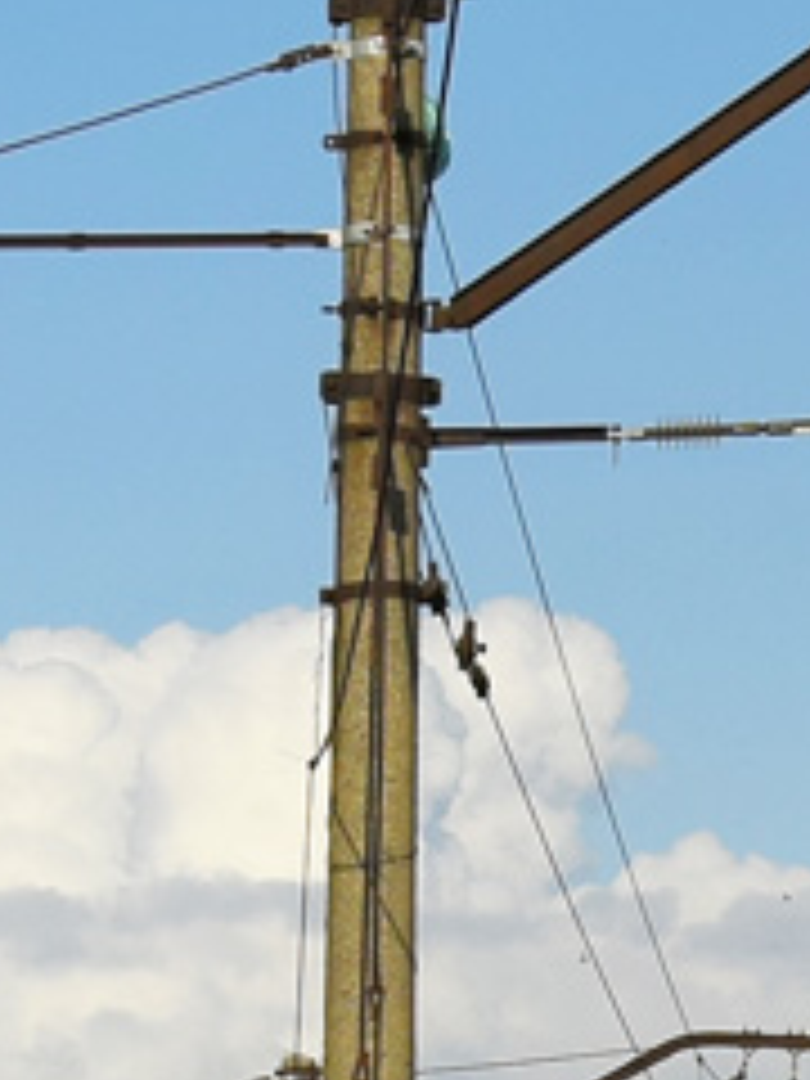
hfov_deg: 5.3
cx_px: 1944
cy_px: 688
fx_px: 8424
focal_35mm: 270
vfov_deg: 7.3
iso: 200
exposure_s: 1/1000
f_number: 7.1
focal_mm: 30
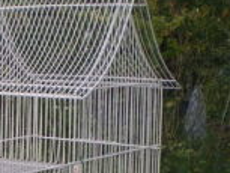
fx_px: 791
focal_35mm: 119
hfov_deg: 15.6
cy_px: 251
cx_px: -83
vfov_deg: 12.0
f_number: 3.1
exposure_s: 1/160
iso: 64
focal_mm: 6.3
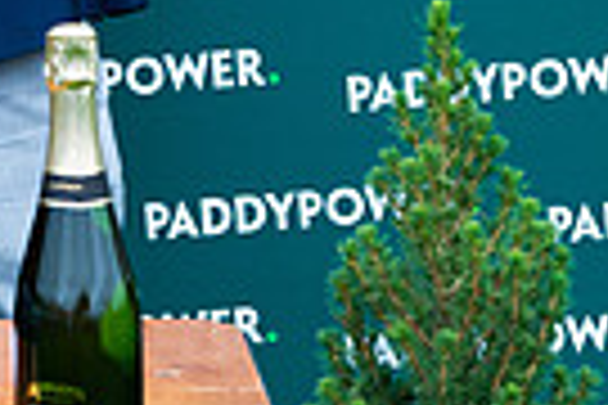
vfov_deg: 5.2
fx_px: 4357
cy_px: -333
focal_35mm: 258
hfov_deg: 7.8
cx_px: -279
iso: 500
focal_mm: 57
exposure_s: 1/500
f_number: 4
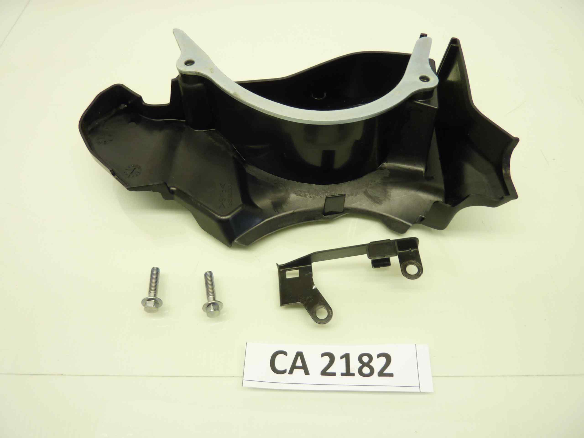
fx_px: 422
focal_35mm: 25
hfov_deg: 69.4
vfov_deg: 54.9
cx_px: 292
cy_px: 219
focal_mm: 4.1
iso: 80
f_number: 3.3
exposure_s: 1/20
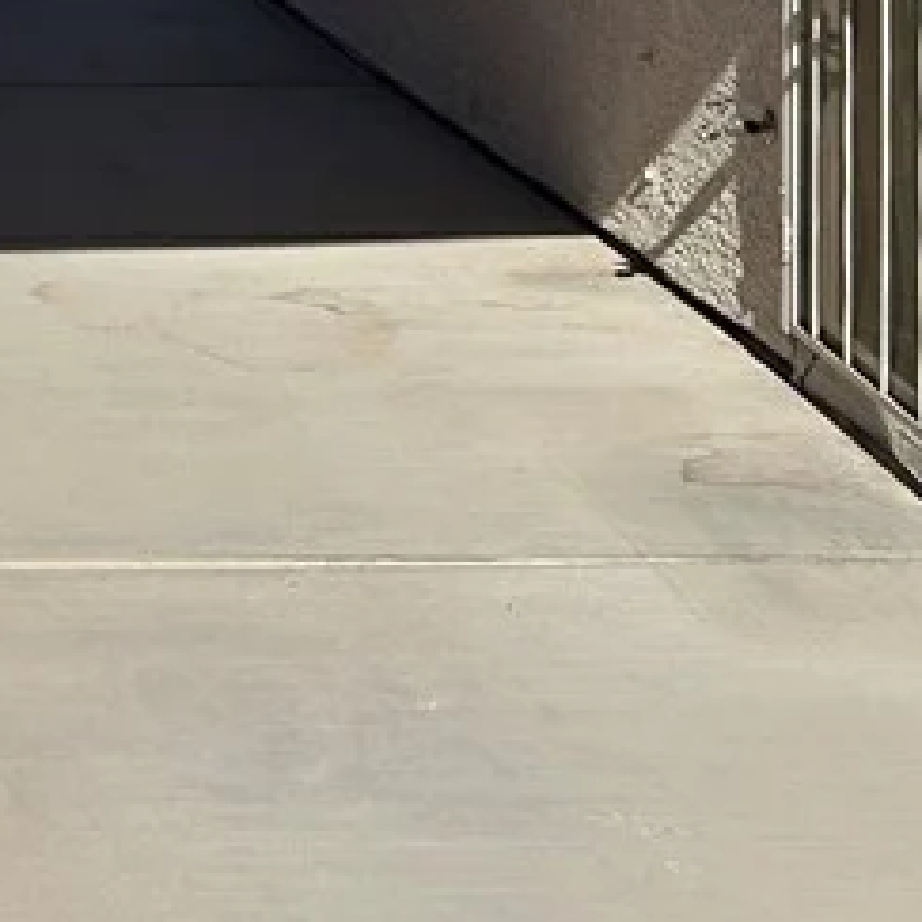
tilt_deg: -1.2
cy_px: -345
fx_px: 2923
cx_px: -262
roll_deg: +0.8
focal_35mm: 97
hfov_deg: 16.9
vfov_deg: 16.7
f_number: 1.5
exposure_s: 1/6993
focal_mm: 5.7
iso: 50
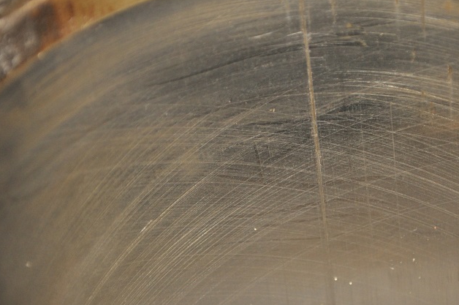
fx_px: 1794
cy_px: 140
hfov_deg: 14.6
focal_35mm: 141
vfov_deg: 9.7
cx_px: 296
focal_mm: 55
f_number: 5.6
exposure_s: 1/30
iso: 800
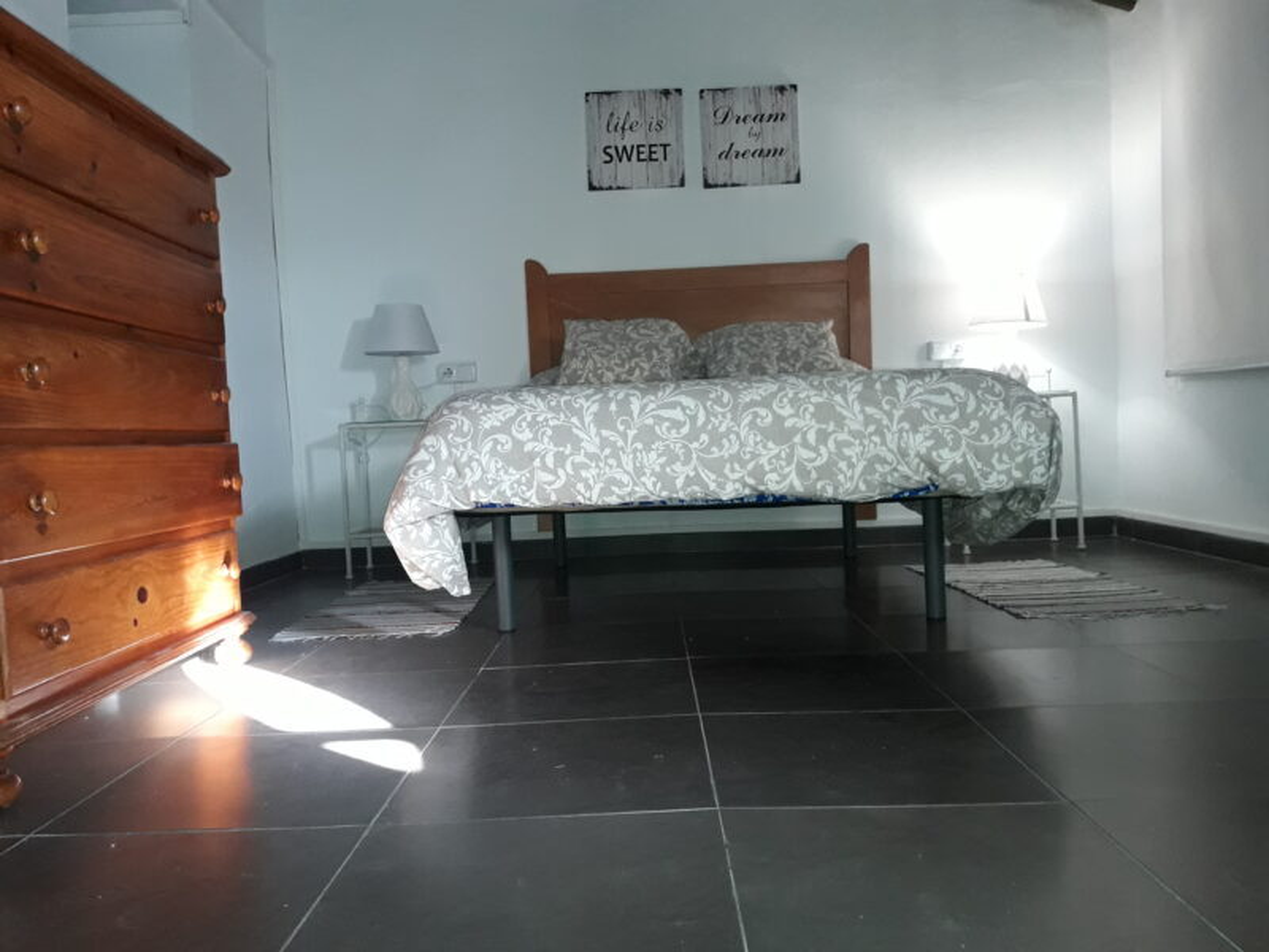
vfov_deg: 49.7
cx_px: 634
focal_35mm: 28
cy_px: 476
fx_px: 1026
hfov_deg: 63.4
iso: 160
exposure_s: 1/25
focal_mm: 3.7
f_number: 1.9
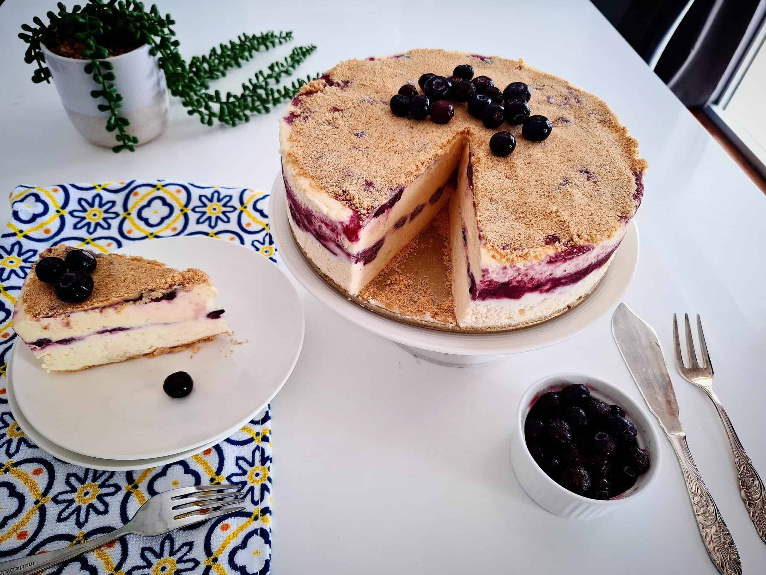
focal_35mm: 23
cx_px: 383
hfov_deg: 73.9
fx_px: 509
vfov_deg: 58.9
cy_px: 288
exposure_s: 1/100
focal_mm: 5.54
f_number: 1.8
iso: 200
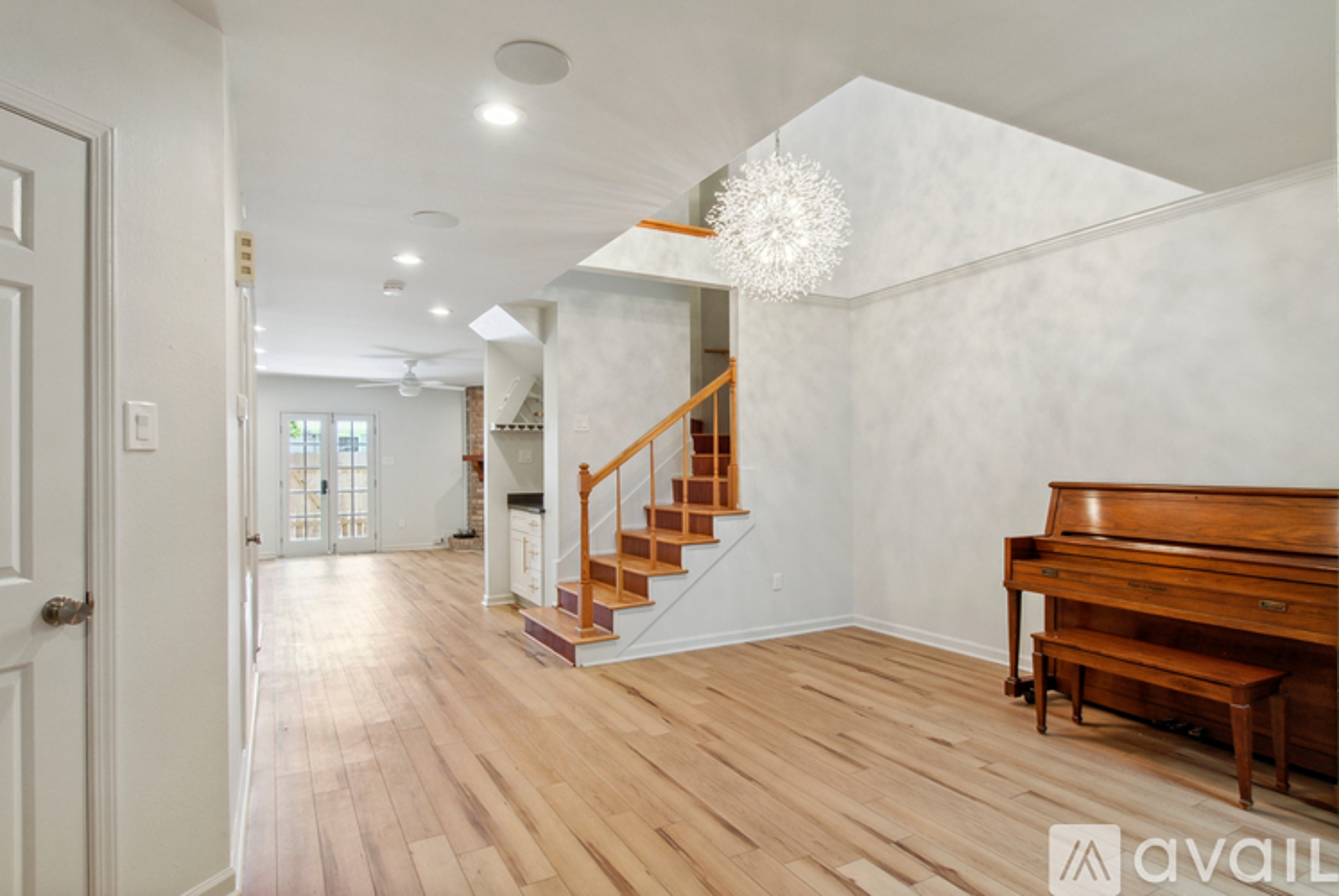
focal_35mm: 18
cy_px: 448
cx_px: 670
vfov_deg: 67.5
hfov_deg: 89.9
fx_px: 670
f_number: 11
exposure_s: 1/5
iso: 200
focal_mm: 12
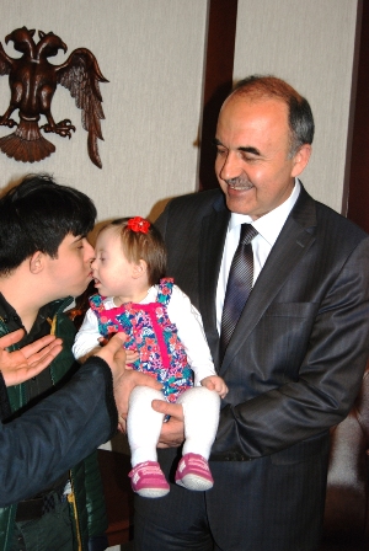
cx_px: 184
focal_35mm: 52
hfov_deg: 25.8
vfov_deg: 37.8
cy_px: 276
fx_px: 805
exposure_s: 1/60
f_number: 4.8
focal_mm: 35
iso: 400
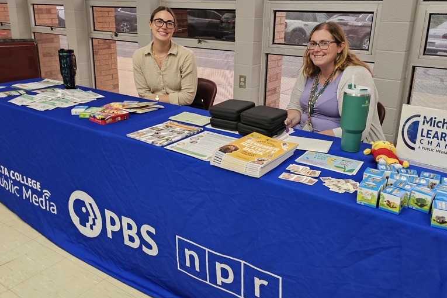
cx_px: 224
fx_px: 397
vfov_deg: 40.9
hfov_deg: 58.7
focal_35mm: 32
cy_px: 120
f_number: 1.7
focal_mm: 6.3
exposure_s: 1/120
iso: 200
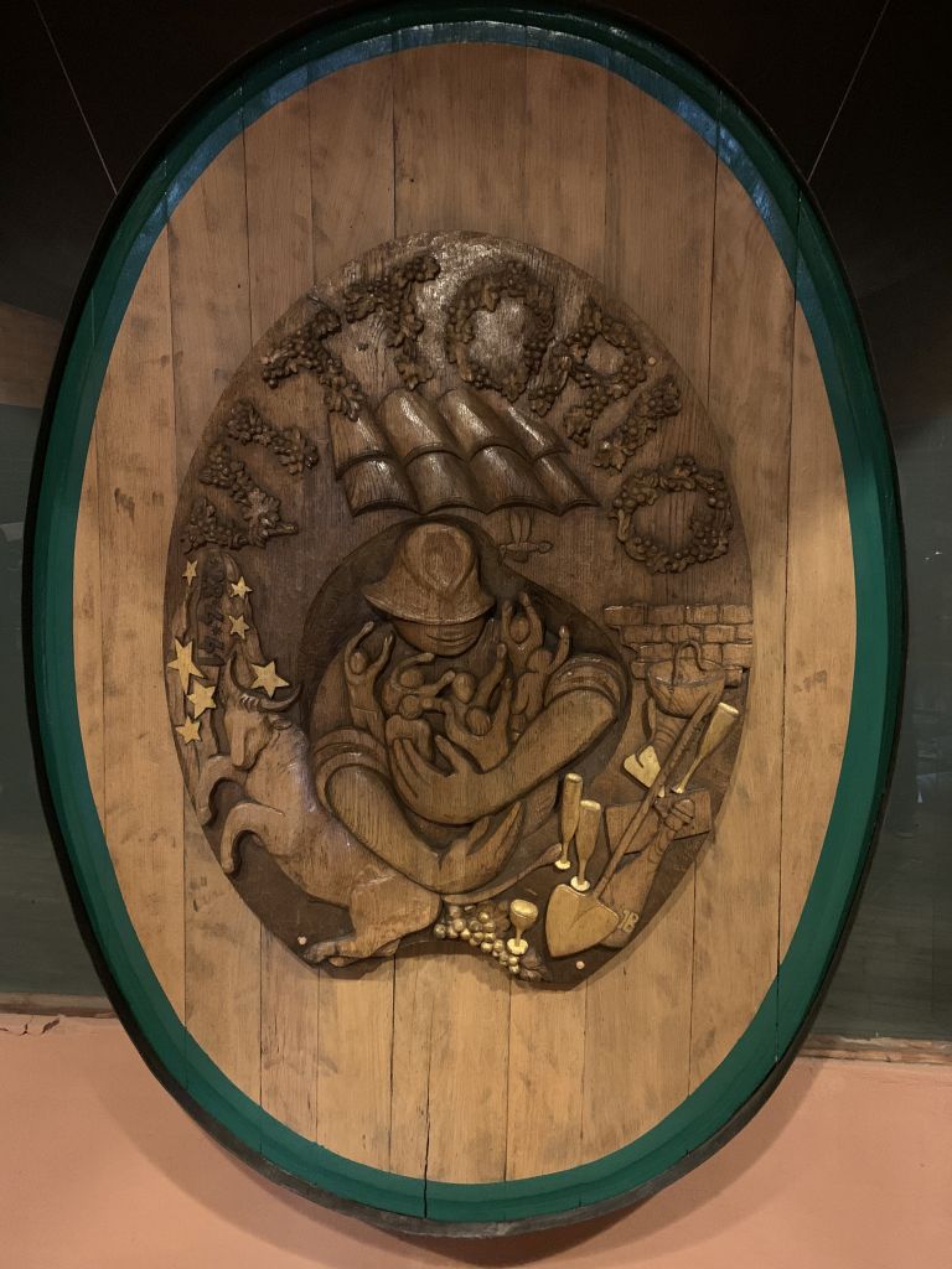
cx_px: 476
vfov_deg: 67.3
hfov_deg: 53.1
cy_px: 634
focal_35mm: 26
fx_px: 953
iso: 640
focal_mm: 4.25
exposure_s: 1/20
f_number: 1.8
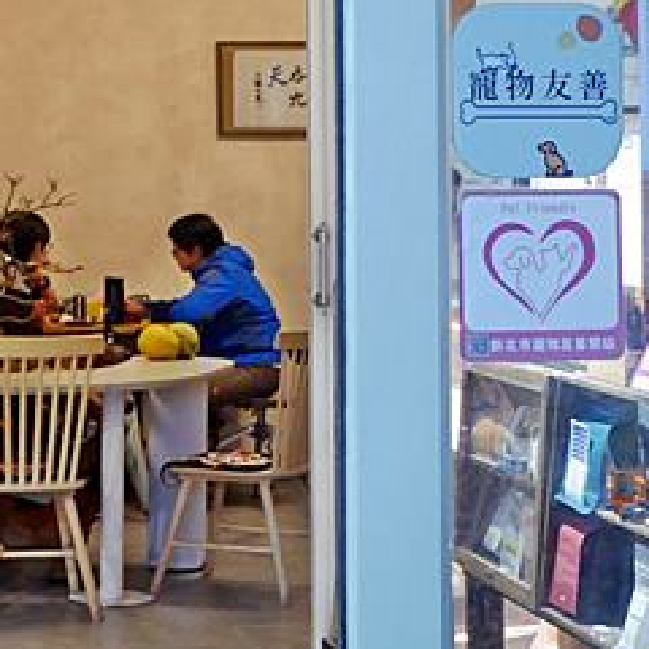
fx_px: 2185
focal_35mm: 103
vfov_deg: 16.7
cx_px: -119
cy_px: 104
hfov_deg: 16.3
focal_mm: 14
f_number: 2.5
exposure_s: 1/60
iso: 1000
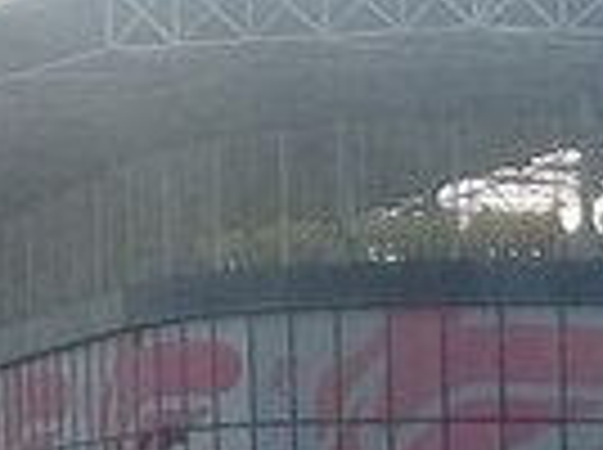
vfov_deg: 9.0
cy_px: 925
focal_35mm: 153
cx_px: 1314
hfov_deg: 11.3
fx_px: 2660
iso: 50
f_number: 2.2
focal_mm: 3.3
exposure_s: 1/185
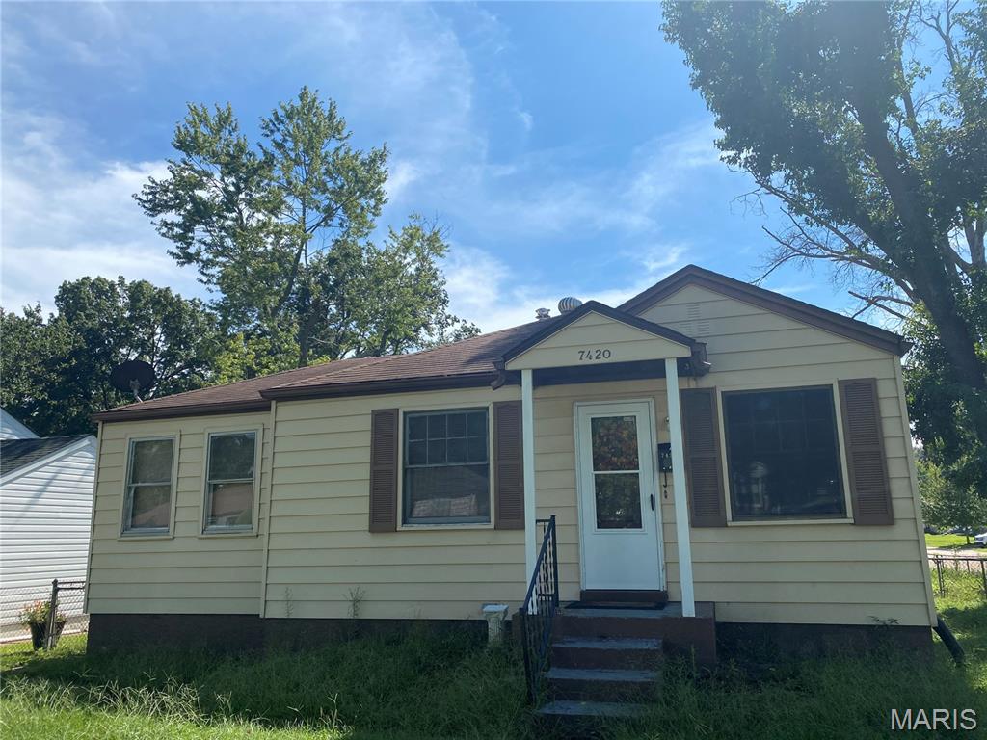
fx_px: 741
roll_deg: +0.7
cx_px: 494
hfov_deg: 67.3
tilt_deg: +12.1
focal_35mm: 26
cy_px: 370
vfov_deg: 53.1
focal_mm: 4.25
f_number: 1.8
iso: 32
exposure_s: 1/3205
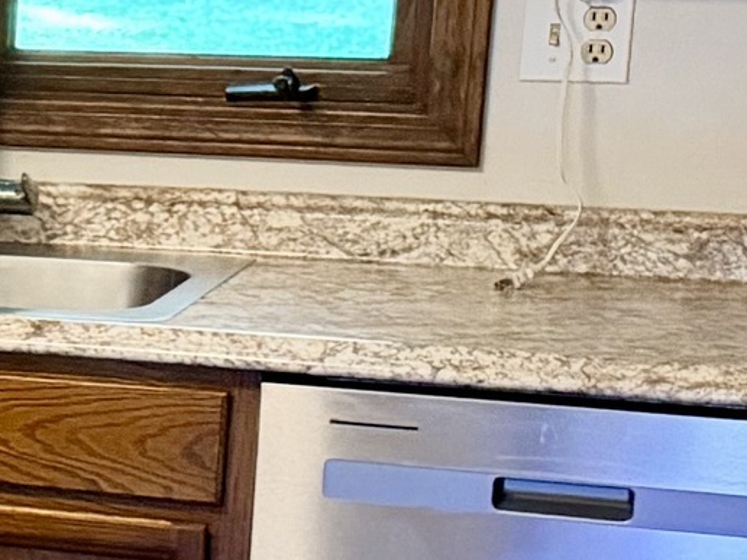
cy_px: 427
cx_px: -1173
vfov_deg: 10.4
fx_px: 3086
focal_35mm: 143
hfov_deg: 11.1
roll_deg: +1.4
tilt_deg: -11.1
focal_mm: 6.76
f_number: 1.78
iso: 800
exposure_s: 1/40
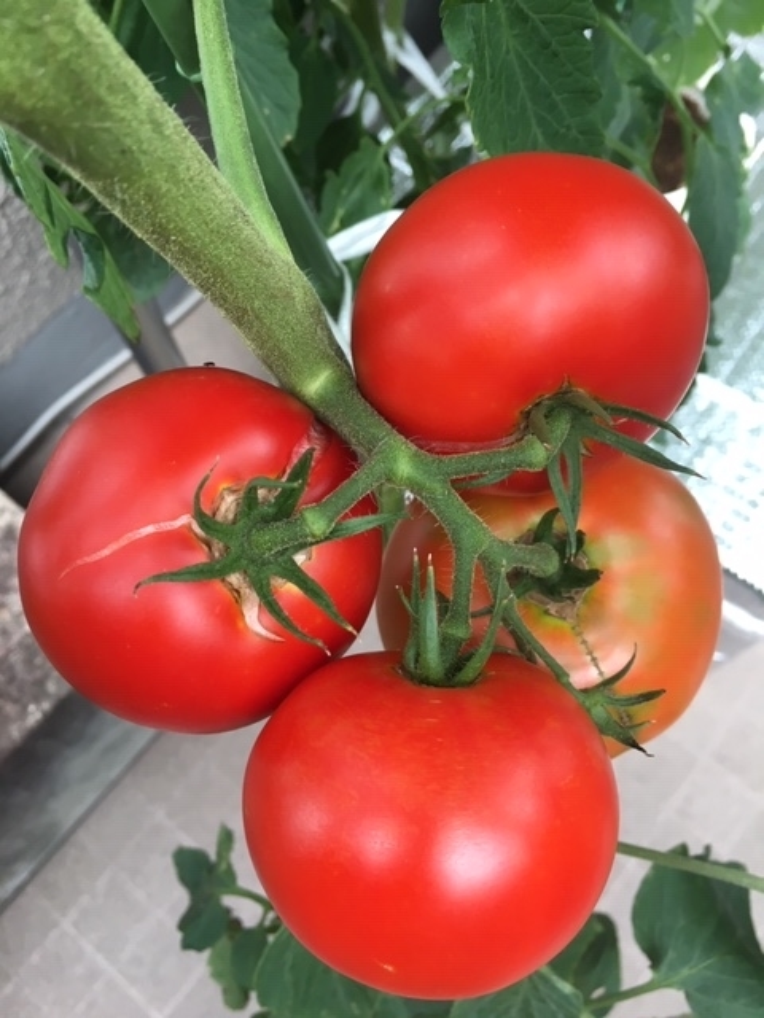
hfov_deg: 48.2
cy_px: 509
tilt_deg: -68.6
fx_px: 853
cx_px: 382
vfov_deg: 61.7
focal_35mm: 29
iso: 25
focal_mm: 4.15
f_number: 2.2
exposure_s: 1/40
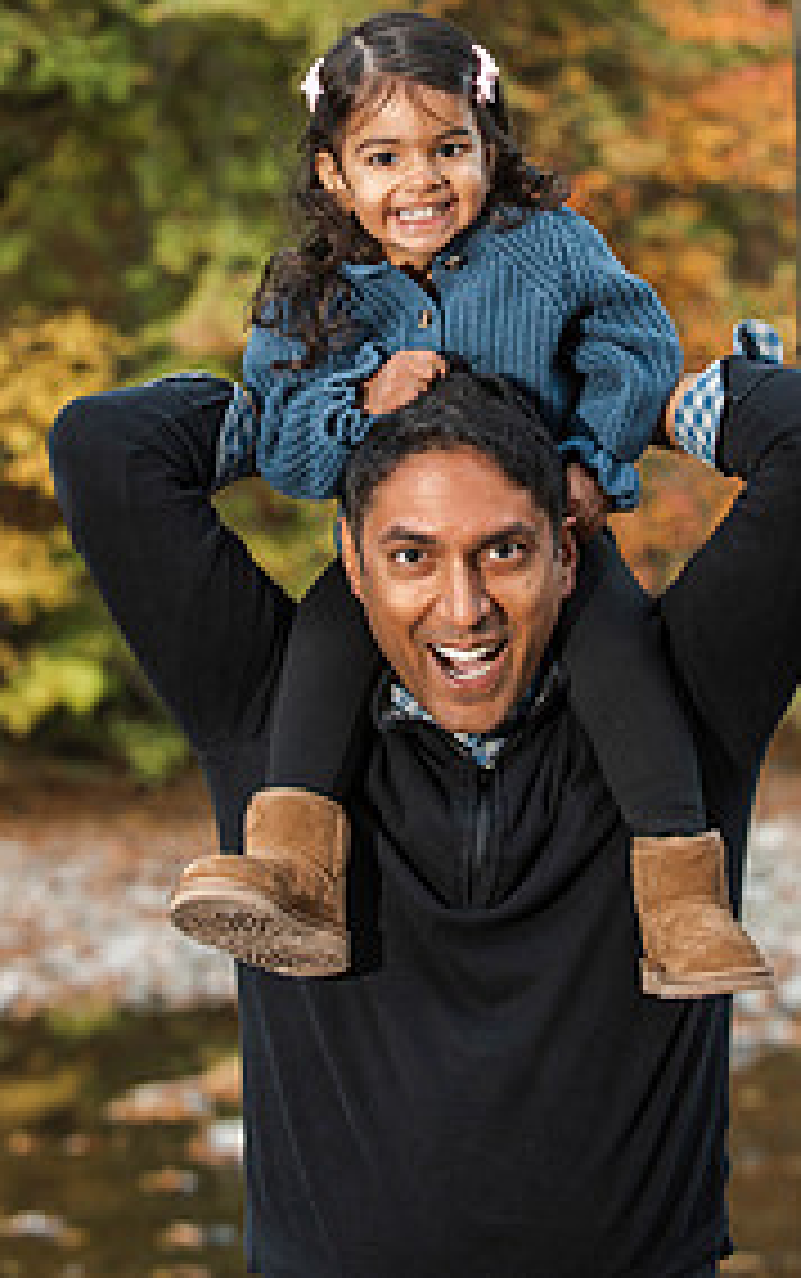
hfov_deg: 11.6
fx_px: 3939
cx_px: 477
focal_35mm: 113
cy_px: 270
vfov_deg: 18.3
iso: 1250
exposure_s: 1/125
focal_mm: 70
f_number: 4
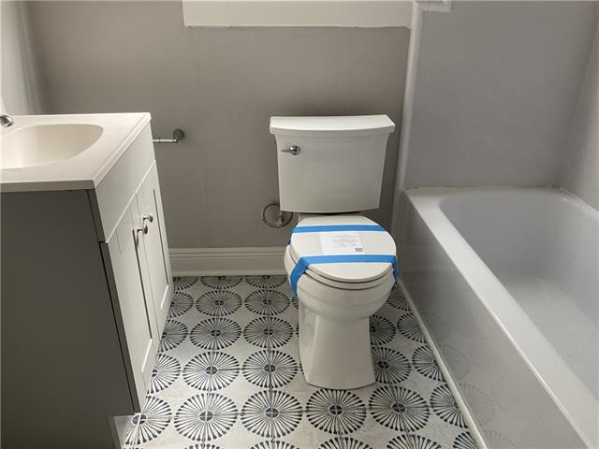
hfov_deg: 61.7
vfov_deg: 48.2
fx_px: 502
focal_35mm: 29
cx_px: 300
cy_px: 224
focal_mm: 3
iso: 64
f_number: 1.8
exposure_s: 1/60
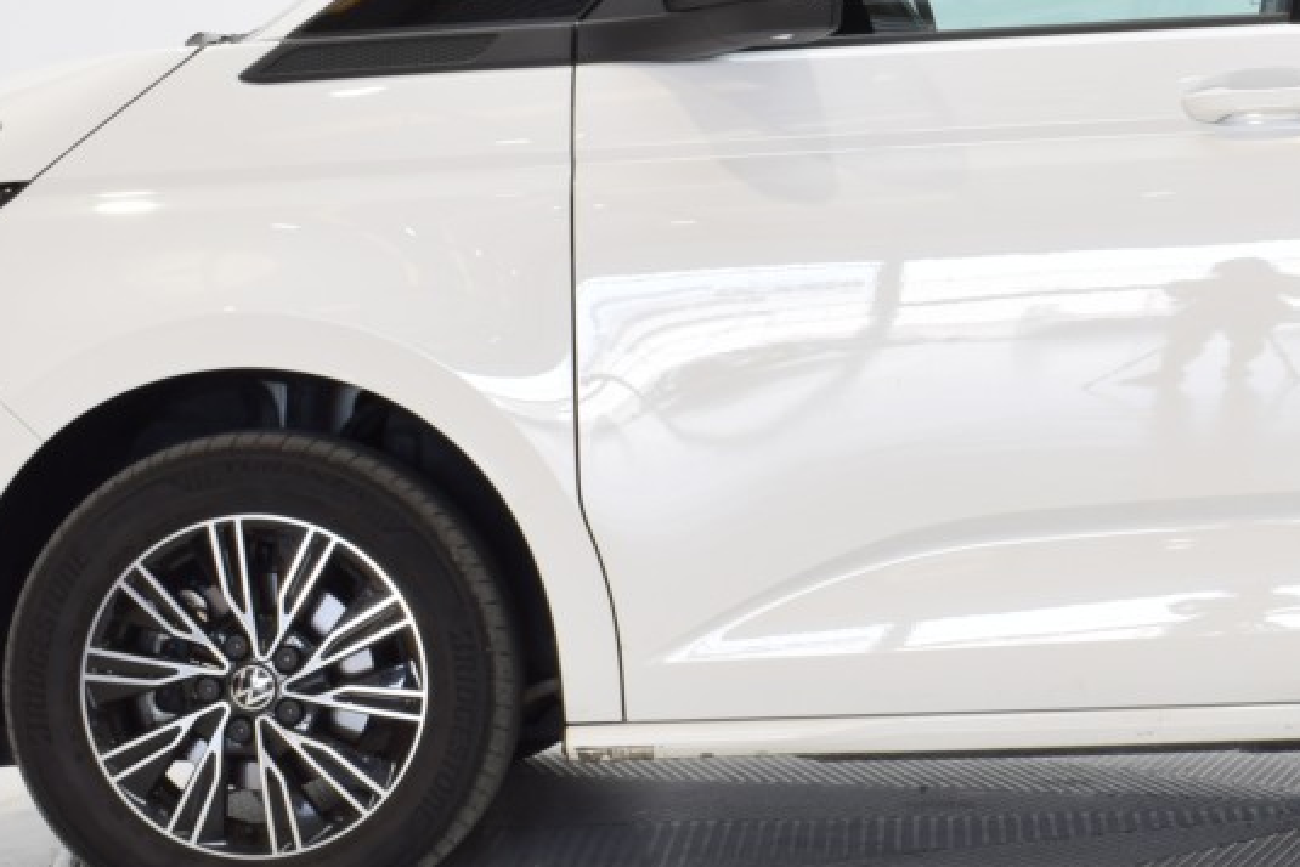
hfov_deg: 15.3
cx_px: 1404
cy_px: 272
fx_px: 4710
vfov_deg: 10.5
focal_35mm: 130
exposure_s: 1/2.5
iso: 100
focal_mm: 31
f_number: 14
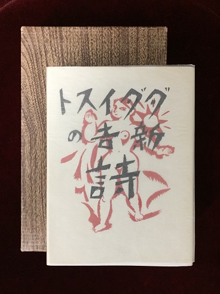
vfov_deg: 61.6
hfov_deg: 48.3
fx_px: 246
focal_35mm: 29
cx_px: 110
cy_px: 147
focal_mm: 4.15
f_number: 2.2
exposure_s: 1/33
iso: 200
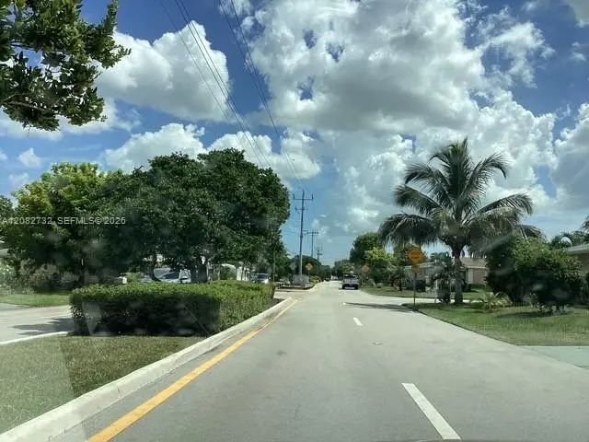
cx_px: 294
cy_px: 221
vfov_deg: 45.4
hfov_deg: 58.4
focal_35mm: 31
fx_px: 527
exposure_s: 1/1894
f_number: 2.4
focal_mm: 3.3
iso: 25
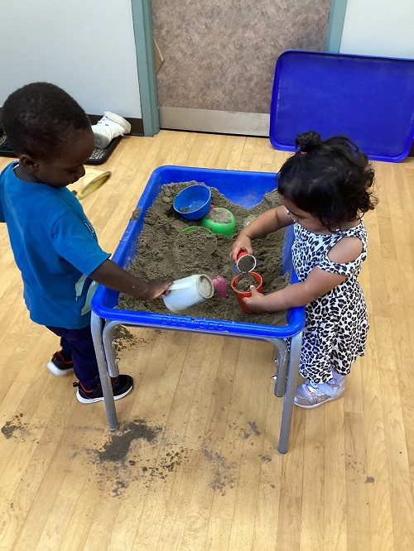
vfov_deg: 58.3
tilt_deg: -41.3
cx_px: 207
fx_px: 494
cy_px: 276
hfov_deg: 45.5
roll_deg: +0.9
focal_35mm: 31
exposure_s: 1/60
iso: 250
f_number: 2.4
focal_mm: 3.3
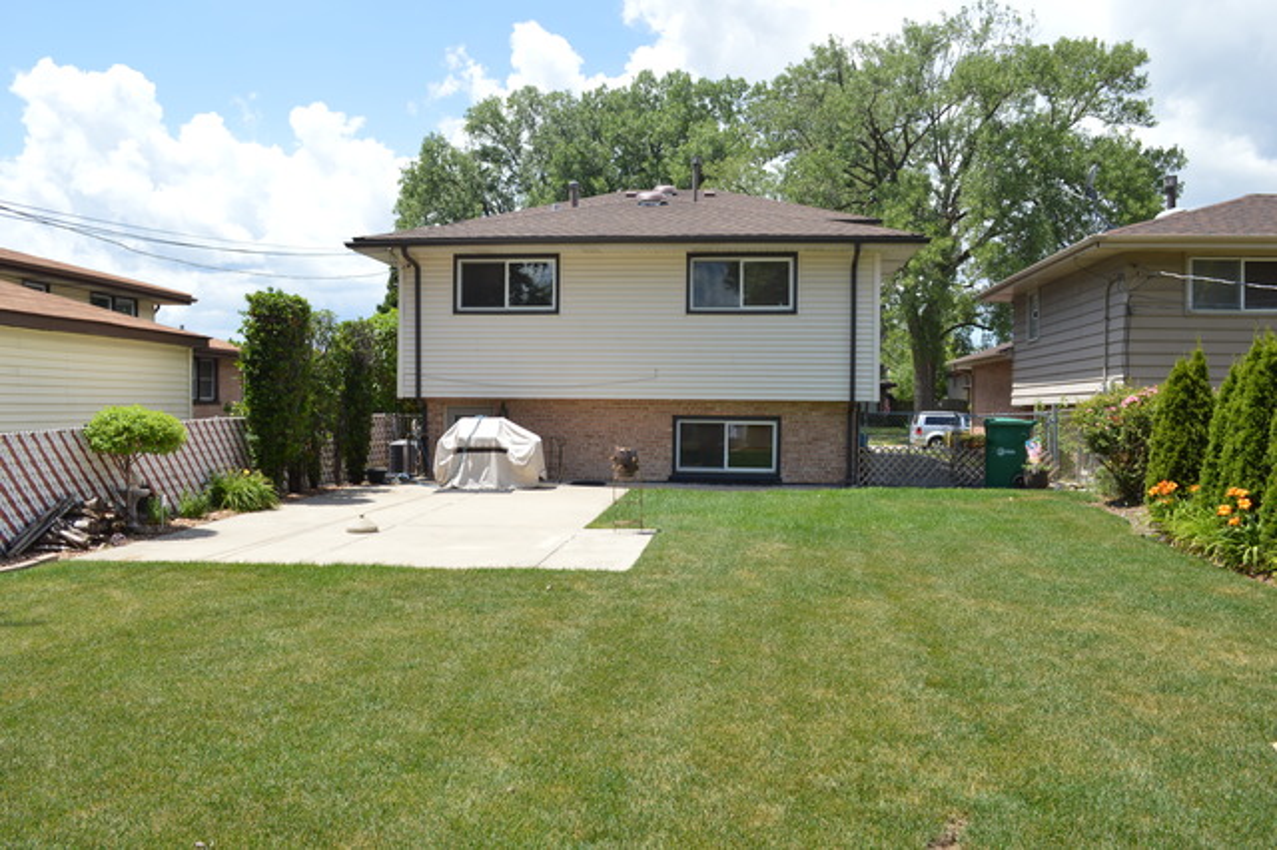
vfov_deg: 43.6
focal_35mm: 30
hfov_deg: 62.0
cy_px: 425
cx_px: 638
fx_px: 1064
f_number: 8
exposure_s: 1/200
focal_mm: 20
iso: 100
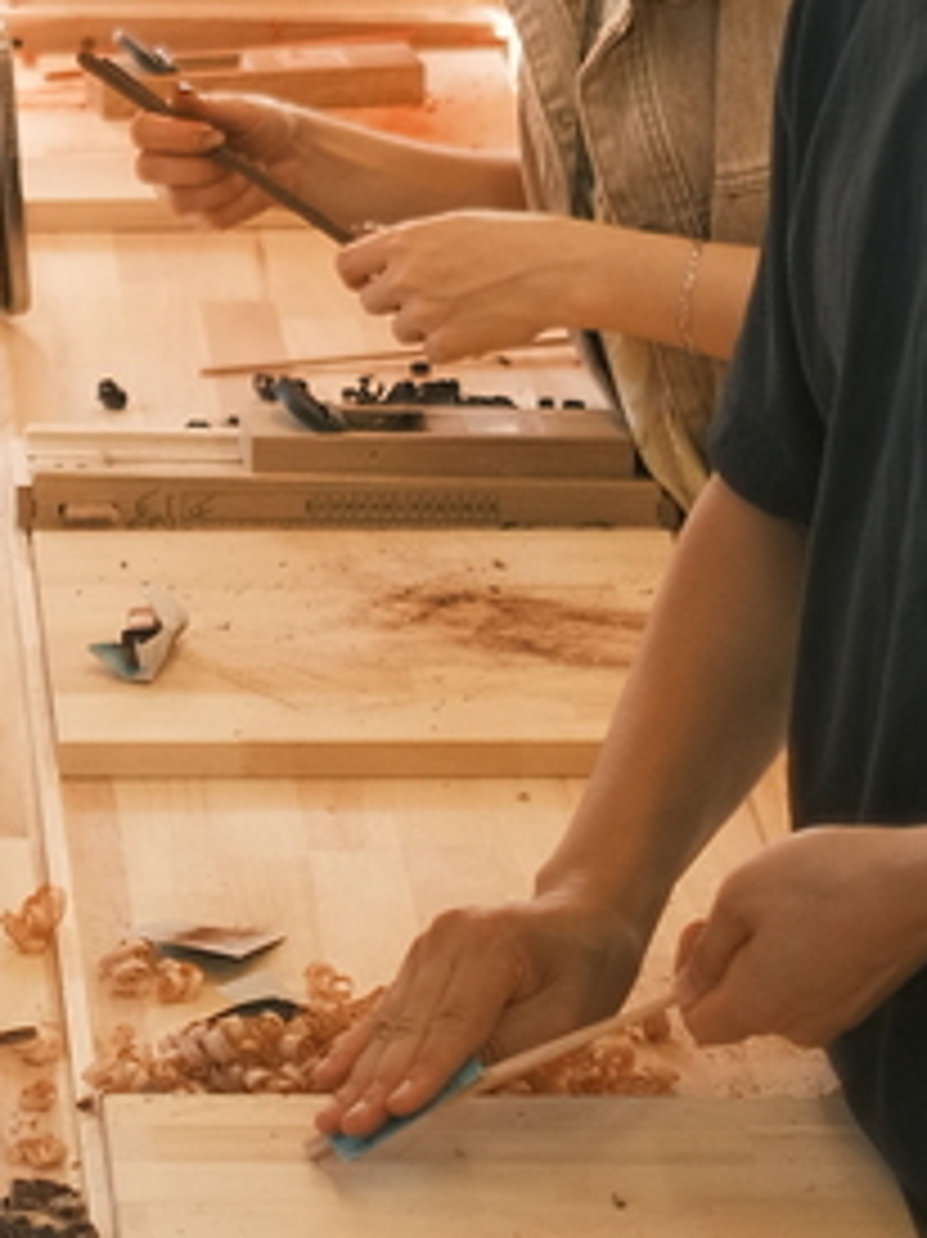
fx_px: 8469
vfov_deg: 8.2
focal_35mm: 237
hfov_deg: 6.2
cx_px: -466
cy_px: -698
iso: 160
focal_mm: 35
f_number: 1.4
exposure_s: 1/640
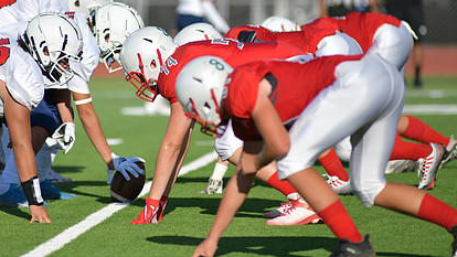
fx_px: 5333
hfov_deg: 4.9
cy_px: 101
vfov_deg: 2.8
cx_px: 141
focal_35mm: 440
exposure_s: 1/2000
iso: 64
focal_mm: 300
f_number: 3.5
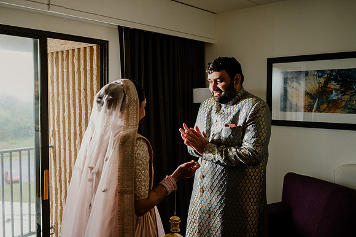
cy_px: 119
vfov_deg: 36.4
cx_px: 178
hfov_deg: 52.6
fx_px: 360
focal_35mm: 36
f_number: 2
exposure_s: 1/100
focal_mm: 35
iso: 640
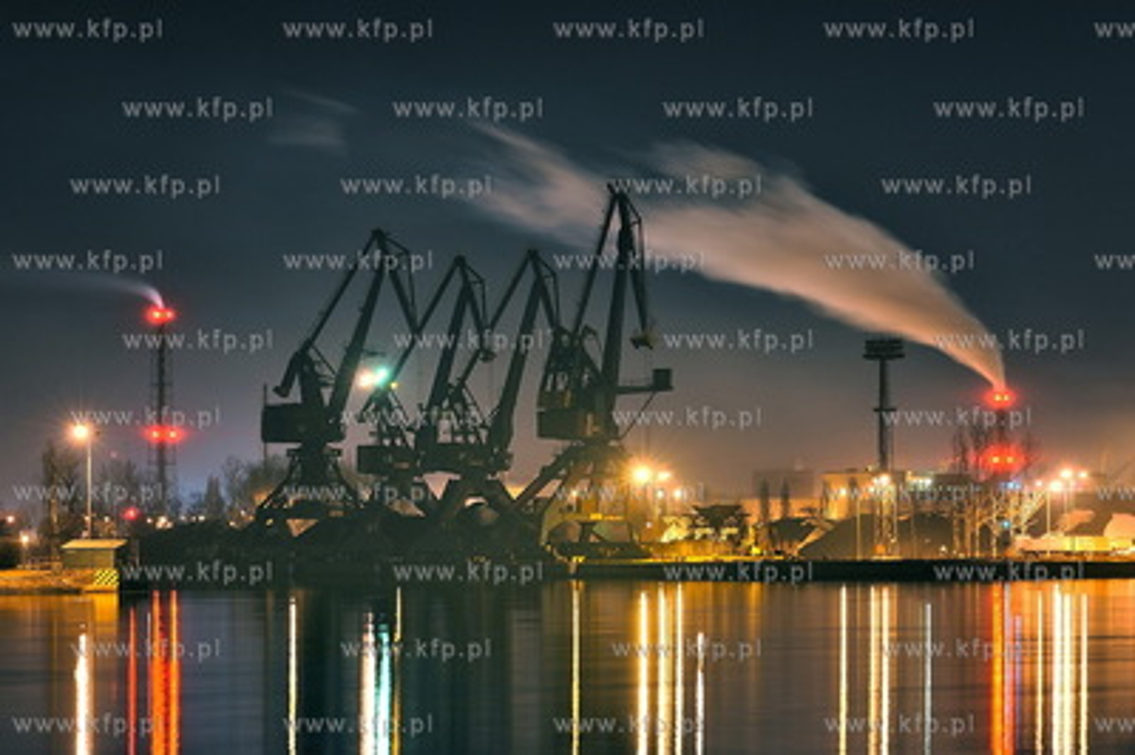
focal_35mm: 165
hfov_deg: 12.5
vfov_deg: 8.3
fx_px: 5198
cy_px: 378
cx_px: 568
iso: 200
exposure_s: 13
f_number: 9
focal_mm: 165
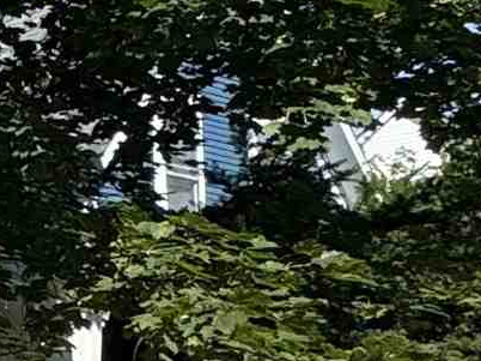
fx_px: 1486
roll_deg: +0.1
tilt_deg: +1.6
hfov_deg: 11.9
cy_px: 413
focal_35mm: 107
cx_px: -873
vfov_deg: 13.5
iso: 50
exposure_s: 1/1420
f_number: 2.2
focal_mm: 2.22
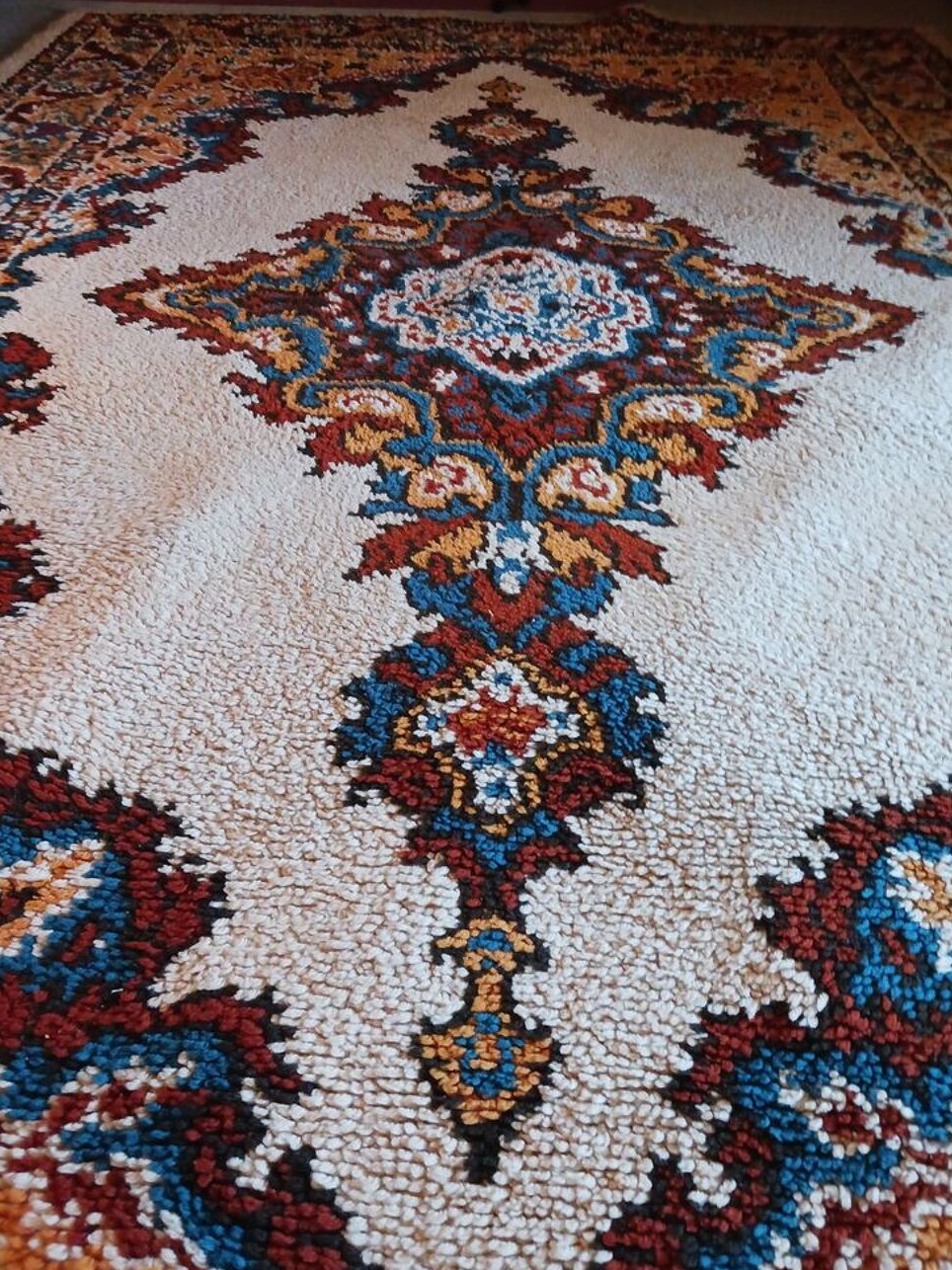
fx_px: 1027
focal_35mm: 28
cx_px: 492
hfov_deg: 49.7
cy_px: 646
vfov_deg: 63.4
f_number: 1.8
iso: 800
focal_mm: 4
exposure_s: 1/16.7
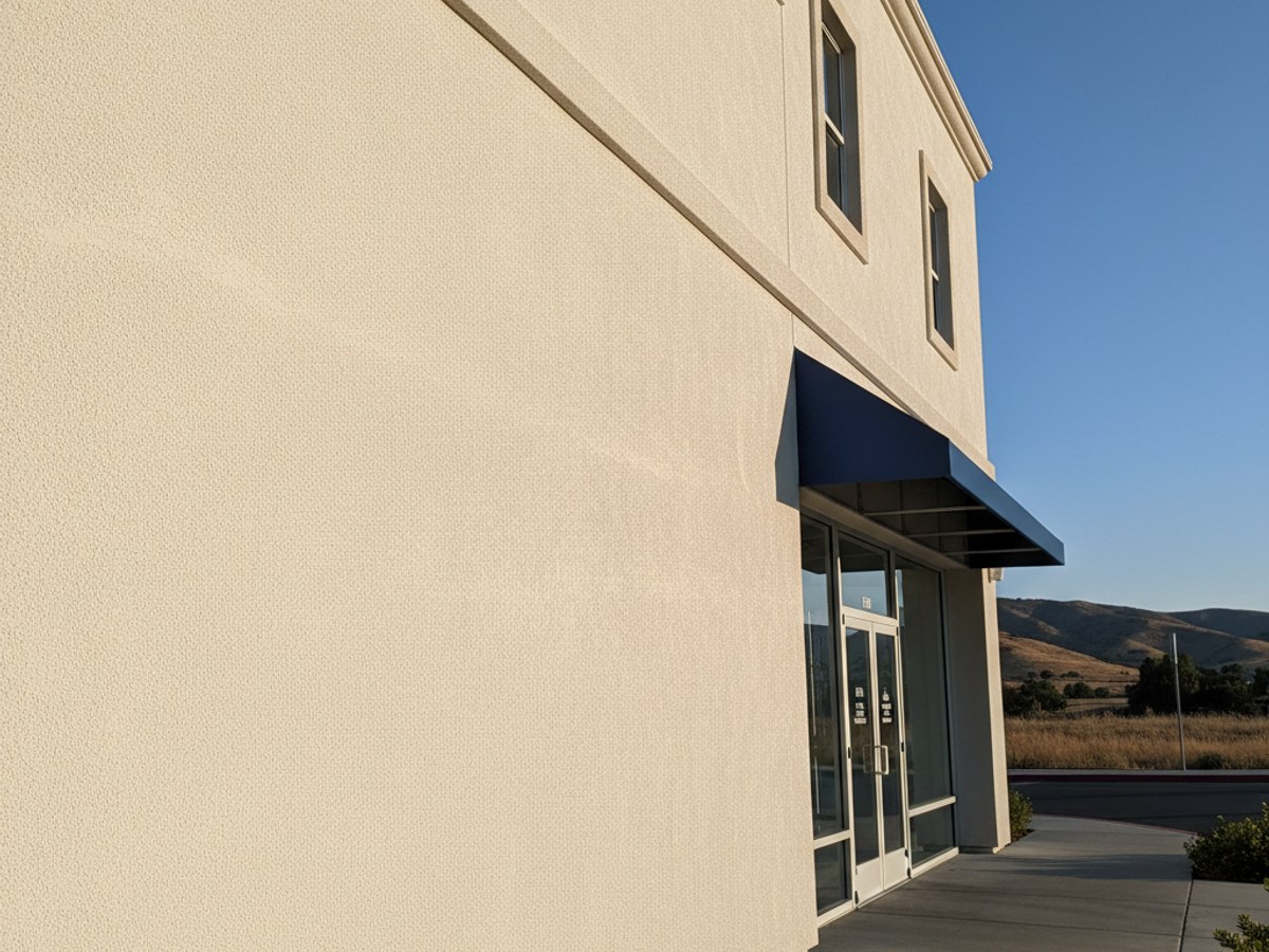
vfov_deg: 58.9
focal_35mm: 23
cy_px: 476
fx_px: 843
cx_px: 634
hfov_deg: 73.9
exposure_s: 1/738
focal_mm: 6.4
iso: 181
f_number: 1.8
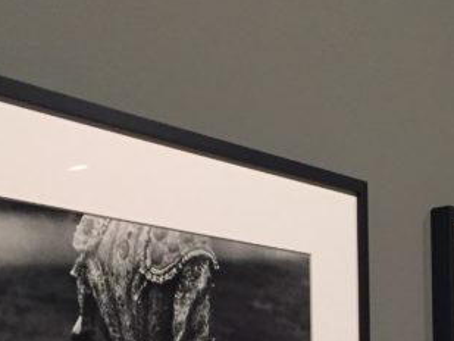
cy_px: 410
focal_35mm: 75
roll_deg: +0.4
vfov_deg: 18.6
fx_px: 984
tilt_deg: -0.6
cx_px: 322
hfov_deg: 25.8
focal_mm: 4.15
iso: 250
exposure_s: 1/20
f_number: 2.2
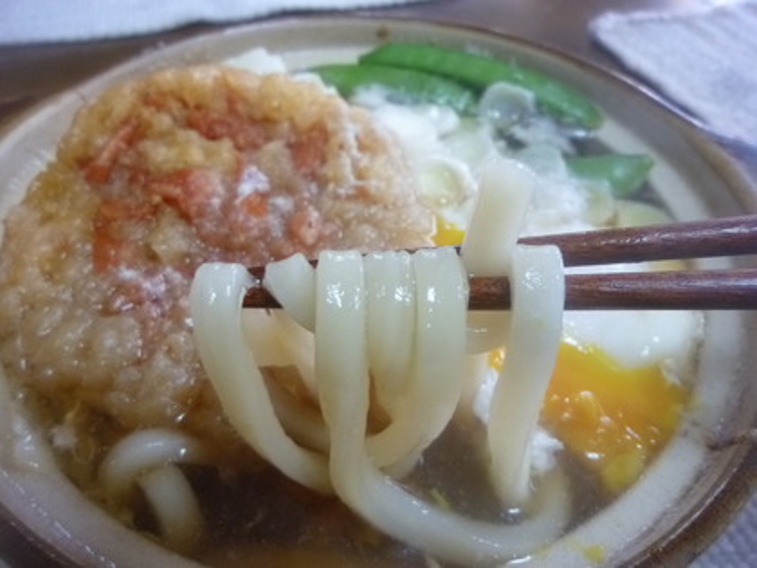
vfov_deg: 54.9
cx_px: 378
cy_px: 284
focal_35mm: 25
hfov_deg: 69.4
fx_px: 547
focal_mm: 4.5
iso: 400
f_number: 3.3
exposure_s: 1/30
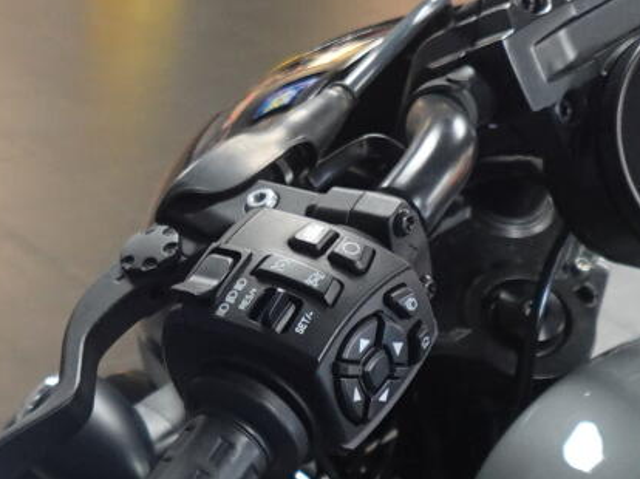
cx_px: 48
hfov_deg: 20.6
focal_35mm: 93
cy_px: 461
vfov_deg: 15.6
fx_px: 1718
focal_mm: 7.6
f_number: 2
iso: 800
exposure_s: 1/80
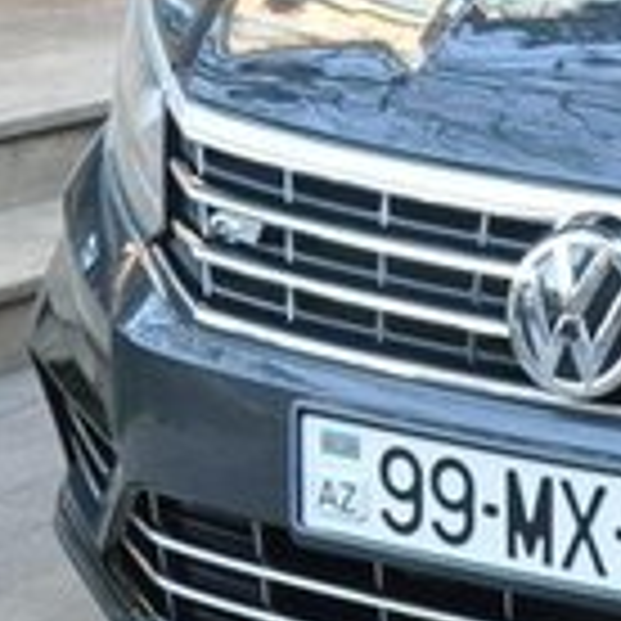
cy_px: 108
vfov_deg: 11.0
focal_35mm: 158
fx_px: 3207
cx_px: 1395
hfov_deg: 9.9
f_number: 9
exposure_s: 1/80
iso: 800
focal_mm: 26
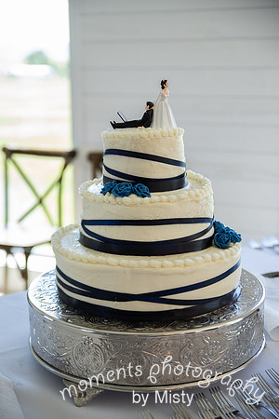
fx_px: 639
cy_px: 210
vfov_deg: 36.2
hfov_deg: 24.6
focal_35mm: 55
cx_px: 140
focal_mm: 55
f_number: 2.8
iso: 400
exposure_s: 1/160
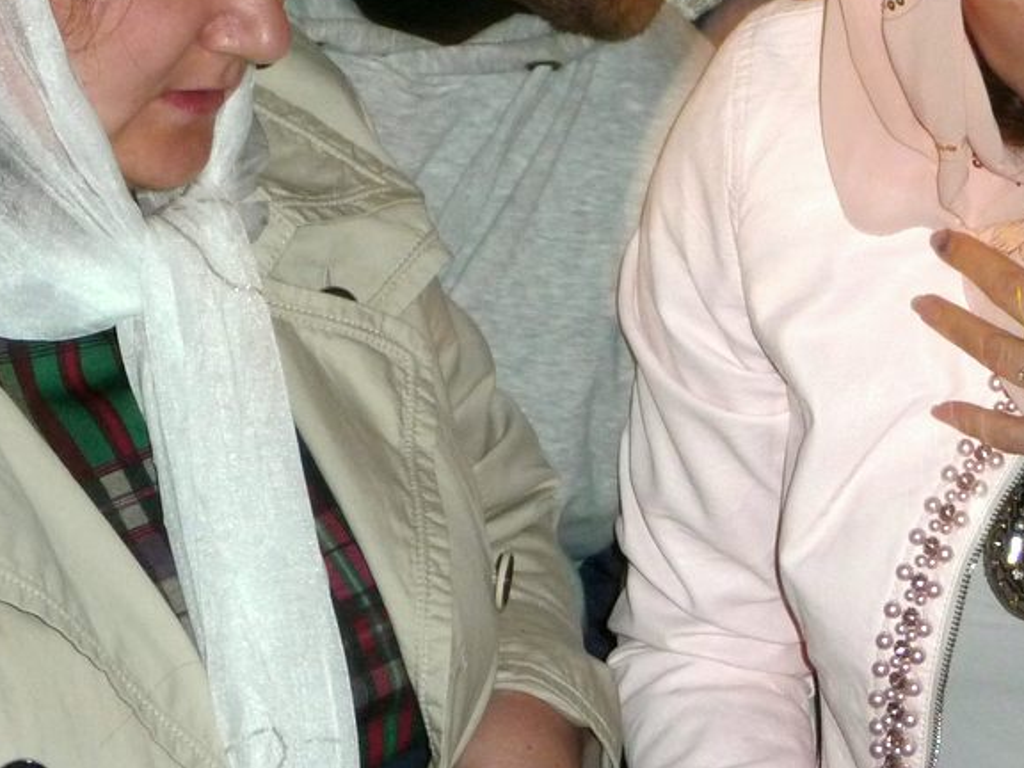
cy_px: 59
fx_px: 4733
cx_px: 780
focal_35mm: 160
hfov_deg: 12.3
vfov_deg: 9.2
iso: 200
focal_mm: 12.2
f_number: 4.6
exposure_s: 1/8
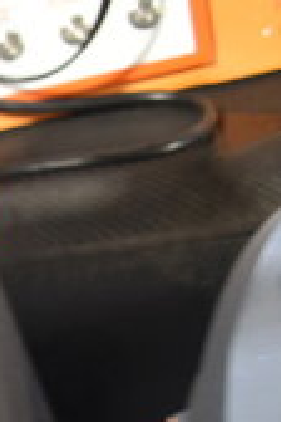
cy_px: 411
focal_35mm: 98
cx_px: -462
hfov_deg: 11.0
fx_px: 1147
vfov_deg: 20.2
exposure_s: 1/30
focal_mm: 18
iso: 900
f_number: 3.5
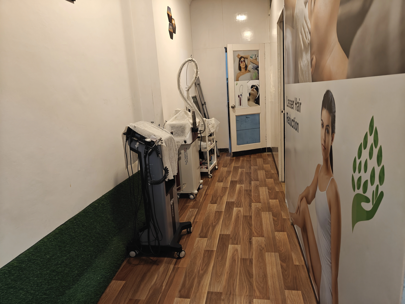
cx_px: 202
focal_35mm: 24
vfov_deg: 56.8
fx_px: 281
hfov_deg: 71.6
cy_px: 152
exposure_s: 1/100
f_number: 1.8
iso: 640
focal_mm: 5.59
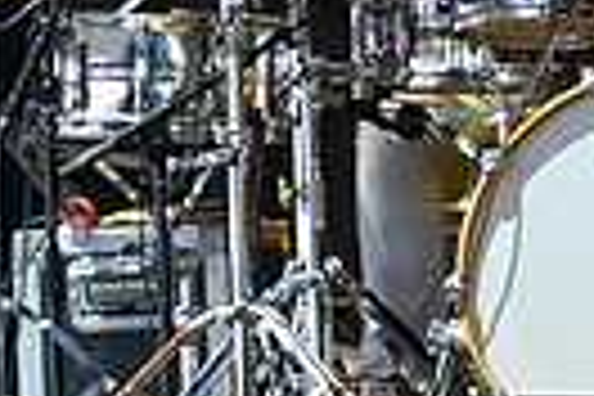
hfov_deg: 2.1
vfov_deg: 1.4
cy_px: -173
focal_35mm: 990
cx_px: 1188
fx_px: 16334
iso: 2500
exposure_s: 1/160
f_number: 5.6
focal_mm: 150
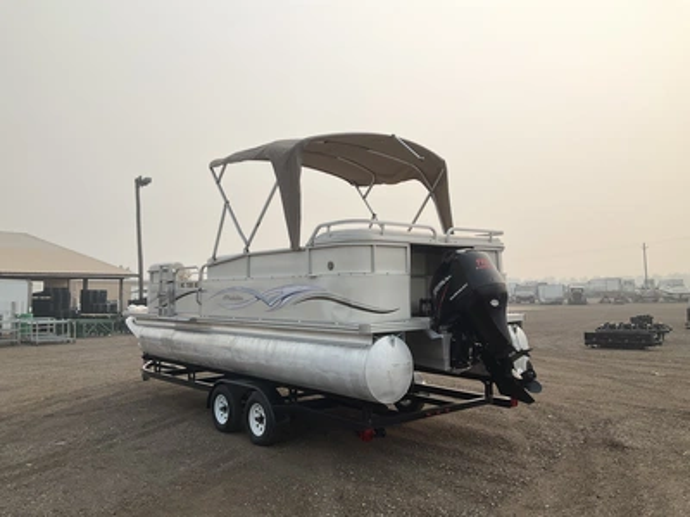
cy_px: 258
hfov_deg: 61.7
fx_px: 578
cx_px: 345
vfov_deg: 48.2
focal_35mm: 29
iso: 25
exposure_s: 1/2801
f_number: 1.8
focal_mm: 3
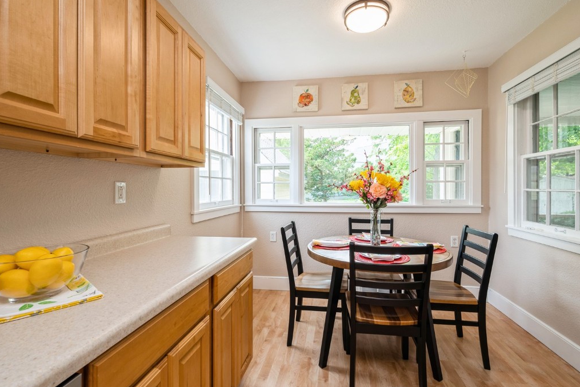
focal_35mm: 17
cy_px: 188
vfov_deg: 70.5
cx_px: 298
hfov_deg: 93.2
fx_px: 274
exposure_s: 1/15
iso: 200
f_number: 8
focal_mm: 15
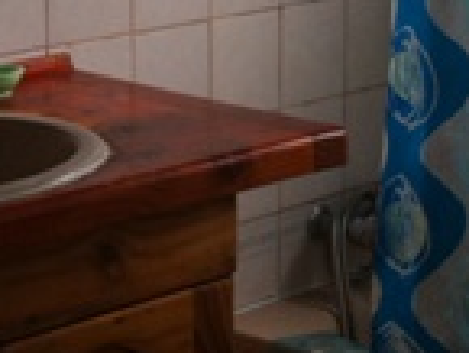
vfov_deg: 9.5
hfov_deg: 12.8
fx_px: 2088
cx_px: 181
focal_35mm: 154
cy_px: -120
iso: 80
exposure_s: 1/60
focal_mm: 3.85
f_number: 2.8
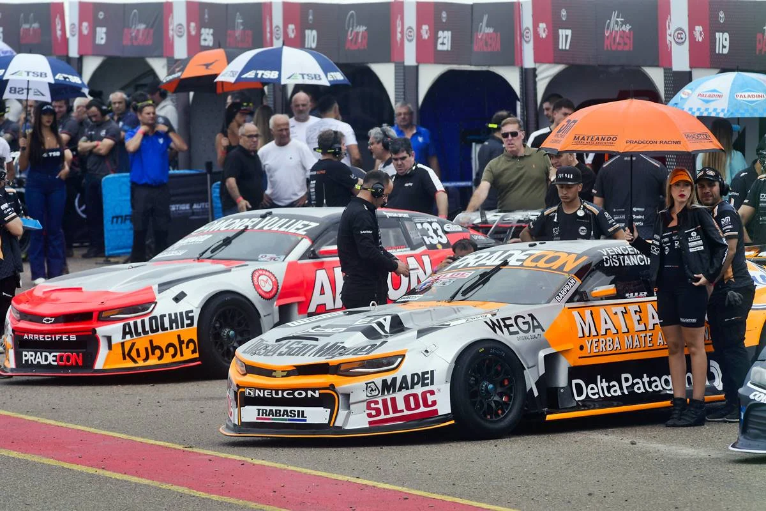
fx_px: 9574
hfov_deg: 4.6
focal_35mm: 450
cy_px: 256
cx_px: 383
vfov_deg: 3.1
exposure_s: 1/400
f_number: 8
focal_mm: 300
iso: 200
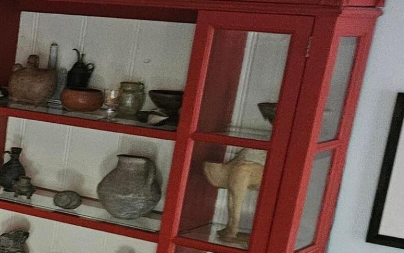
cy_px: 289
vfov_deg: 14.0
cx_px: -196
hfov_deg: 19.8
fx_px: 1002
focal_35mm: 91
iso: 800
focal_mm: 5.4
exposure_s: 1/60
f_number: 1.8
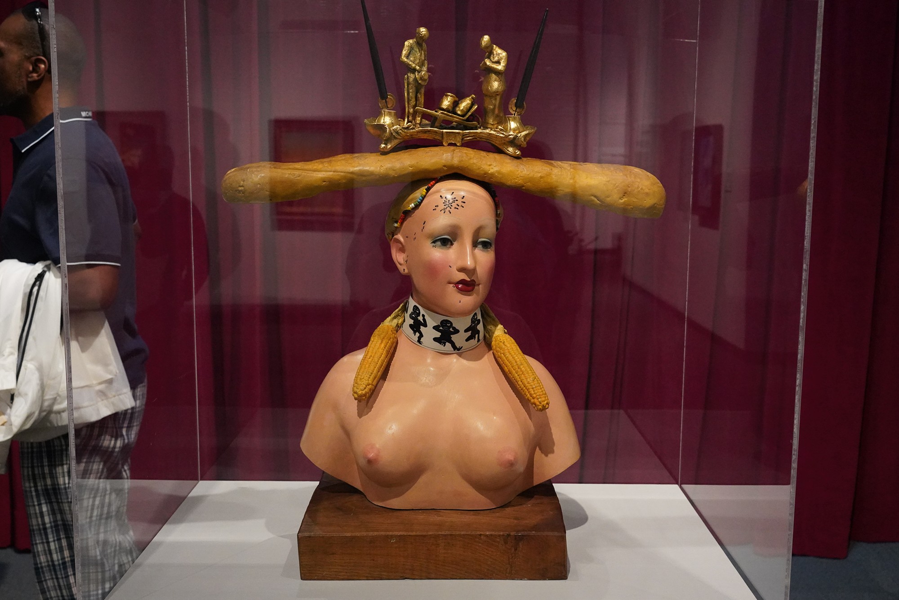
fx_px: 849
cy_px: 300
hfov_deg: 55.8
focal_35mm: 34
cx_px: 450
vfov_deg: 38.9
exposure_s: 1/100
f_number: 5.6
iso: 8000
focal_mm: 34
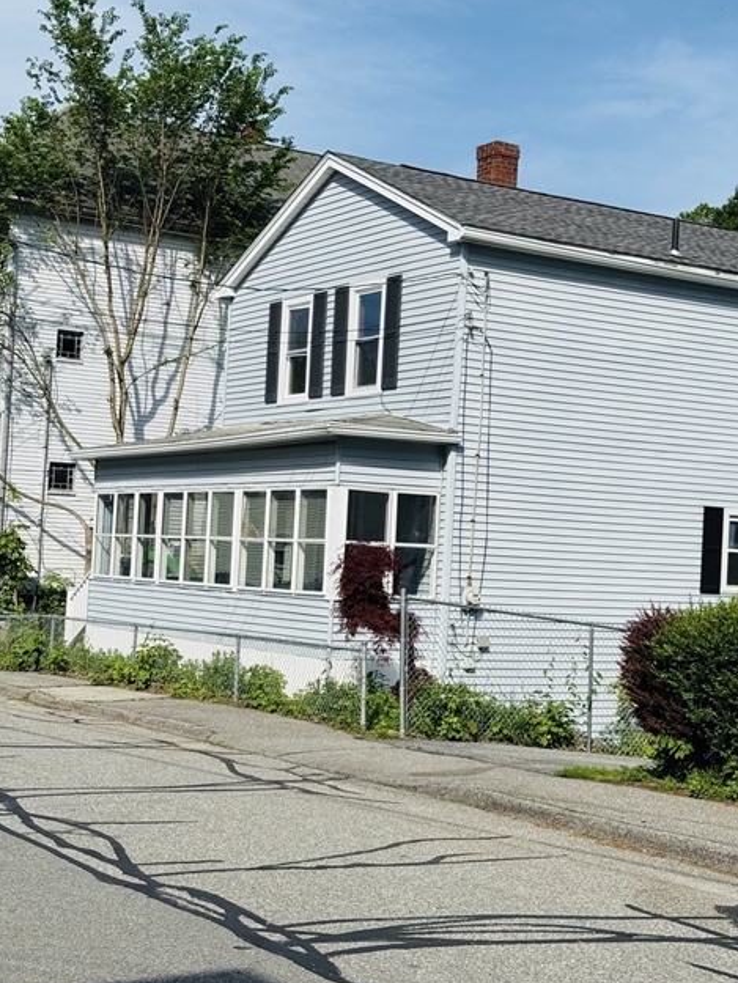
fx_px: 1677
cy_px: 495
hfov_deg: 24.8
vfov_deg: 32.7
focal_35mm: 59
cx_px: 415
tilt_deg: +2.2
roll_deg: -2.6
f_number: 1.78
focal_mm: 6.76
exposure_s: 1/7143
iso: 64
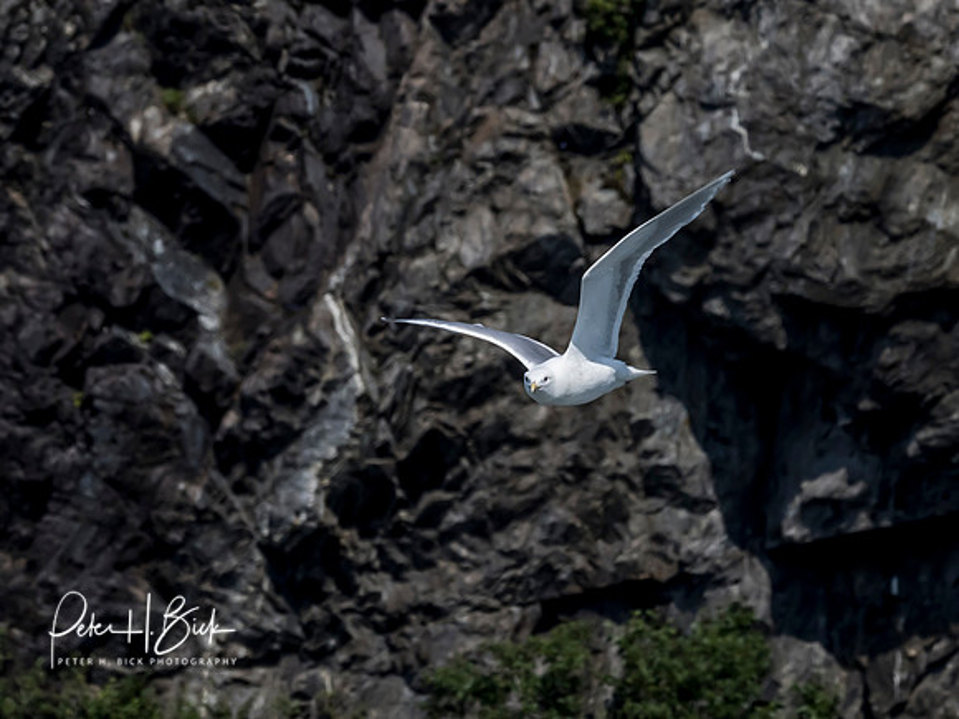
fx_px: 25447
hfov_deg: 2.2
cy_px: 170
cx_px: 605
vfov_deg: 1.6
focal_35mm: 919
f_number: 11
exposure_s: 1/1000
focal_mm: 300
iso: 400
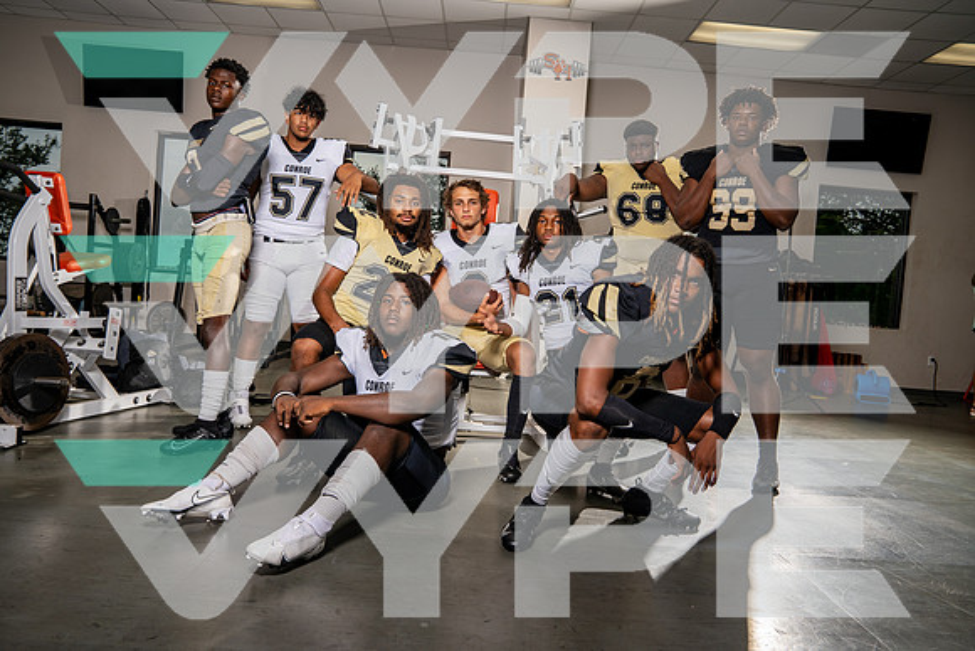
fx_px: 758
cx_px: 488
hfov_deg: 65.5
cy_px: 326
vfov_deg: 46.4
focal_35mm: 28
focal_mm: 28
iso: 100
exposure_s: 1/200
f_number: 8
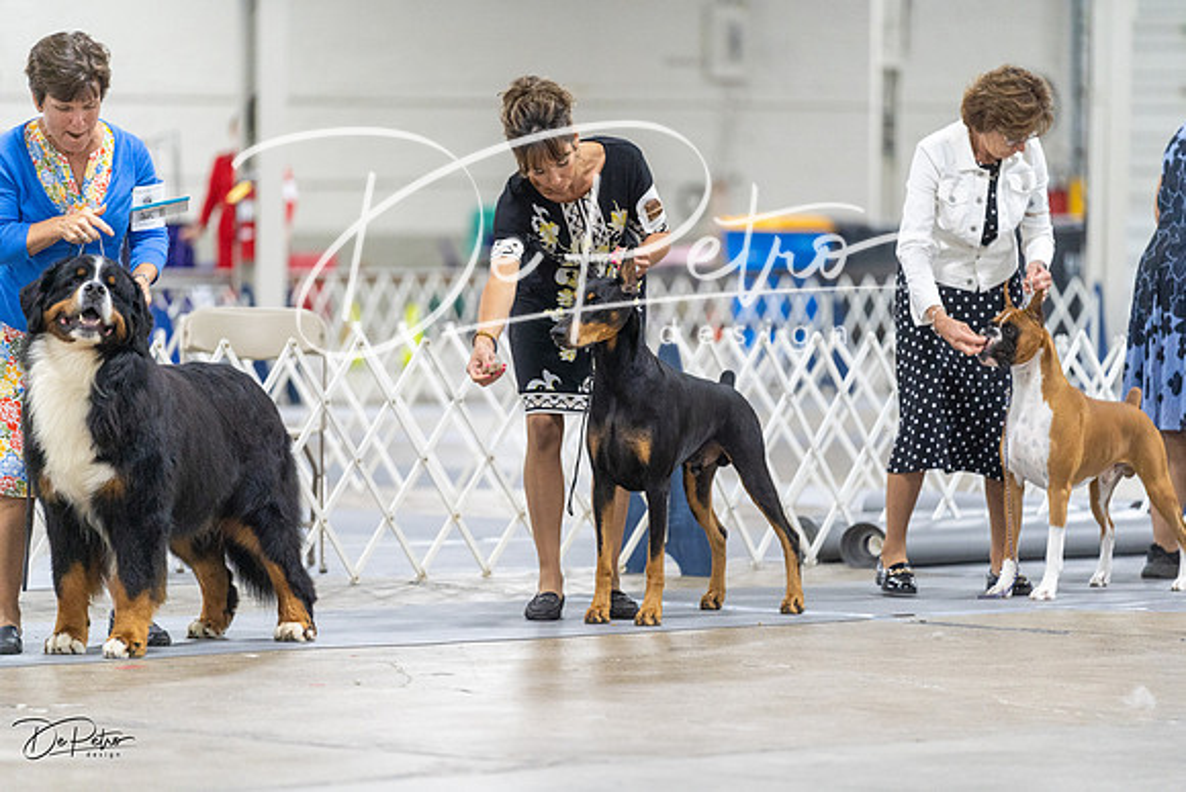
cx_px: 593
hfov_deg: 11.4
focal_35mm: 181
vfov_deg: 7.6
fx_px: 5964
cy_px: 396
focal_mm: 181
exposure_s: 1/200
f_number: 2.8
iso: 3200
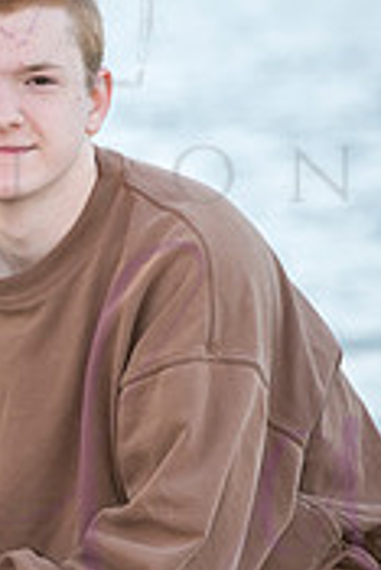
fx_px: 5909
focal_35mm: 373
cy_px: 290
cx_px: 13
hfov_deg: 3.7
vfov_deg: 5.5
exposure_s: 1/640
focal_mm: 145
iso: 400
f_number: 5
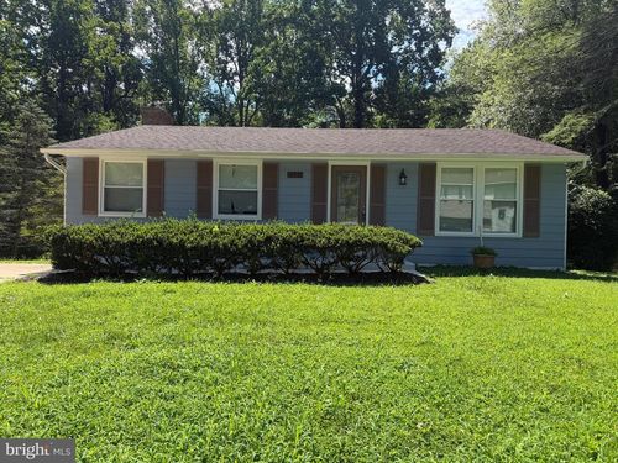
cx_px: 309
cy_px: 232
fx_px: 428
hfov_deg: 71.6
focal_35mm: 24
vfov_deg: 56.8
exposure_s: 1/2110
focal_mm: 6.76
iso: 80
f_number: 1.78
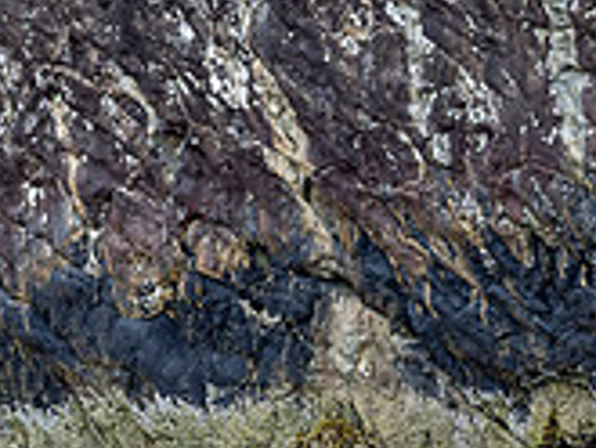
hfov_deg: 8.3
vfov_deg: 6.2
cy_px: 34
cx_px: 101
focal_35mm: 239
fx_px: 4118
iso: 250
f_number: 5.6
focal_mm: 34
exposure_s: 1/60
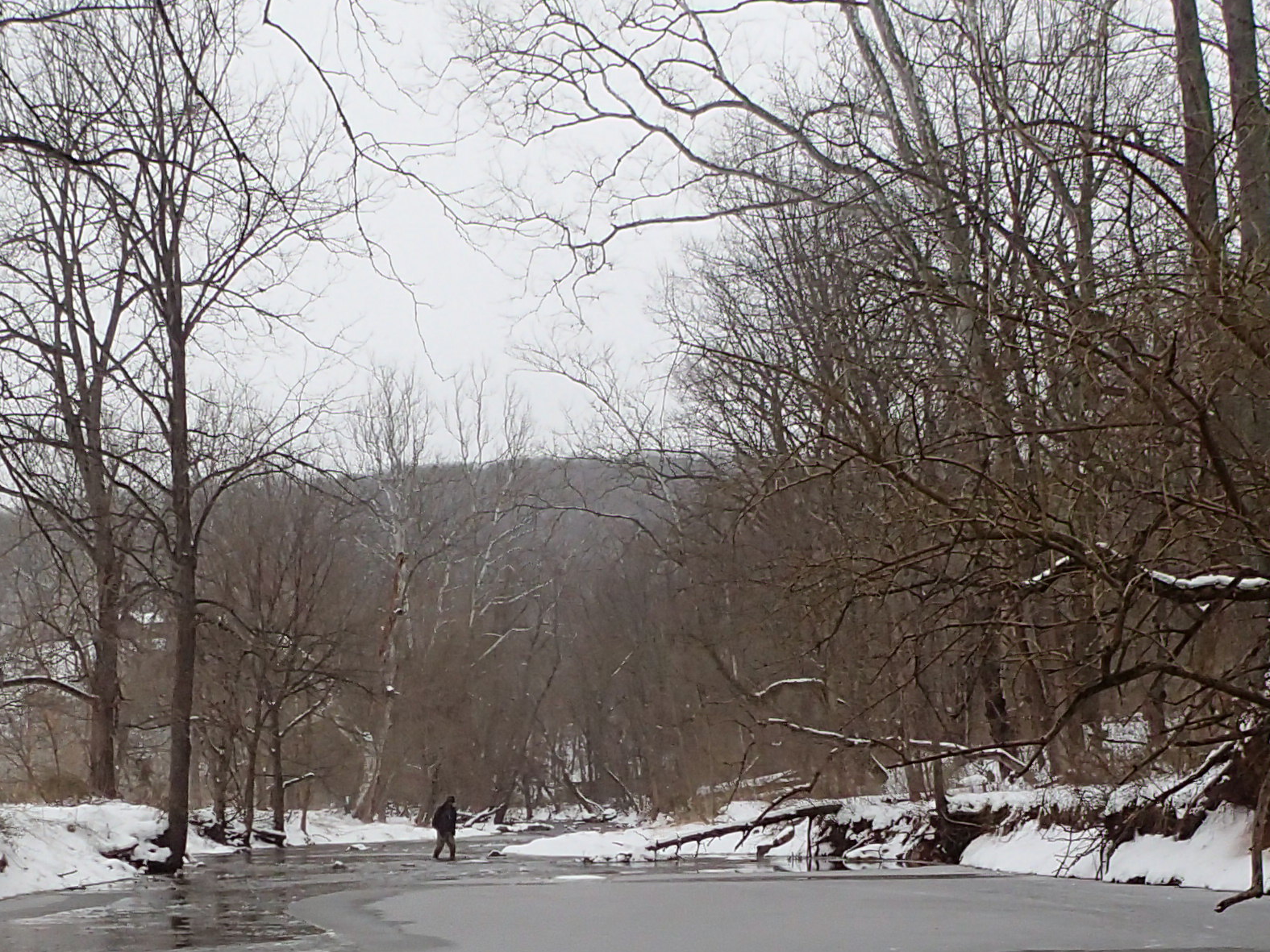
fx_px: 2311
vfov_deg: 21.9
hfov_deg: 30.5
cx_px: 425
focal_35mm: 63
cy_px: 1073
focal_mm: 4.5
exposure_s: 1/2000
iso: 200
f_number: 2.8
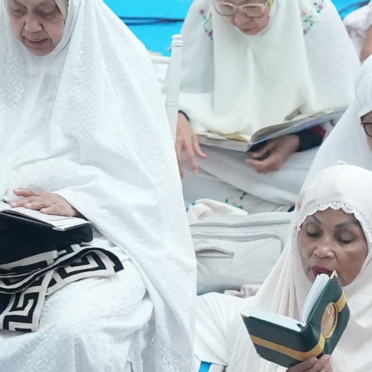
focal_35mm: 406
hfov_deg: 4.3
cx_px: 223
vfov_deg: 4.3
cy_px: 225
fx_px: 4936
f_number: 2.8
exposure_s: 1/80
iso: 6400
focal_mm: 70
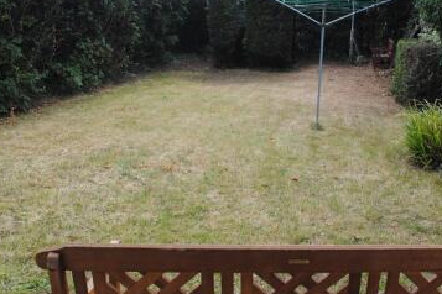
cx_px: 277
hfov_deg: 48.0
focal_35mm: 40
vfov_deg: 33.3
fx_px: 491
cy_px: 124
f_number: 5.6
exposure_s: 1/125
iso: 100
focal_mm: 20
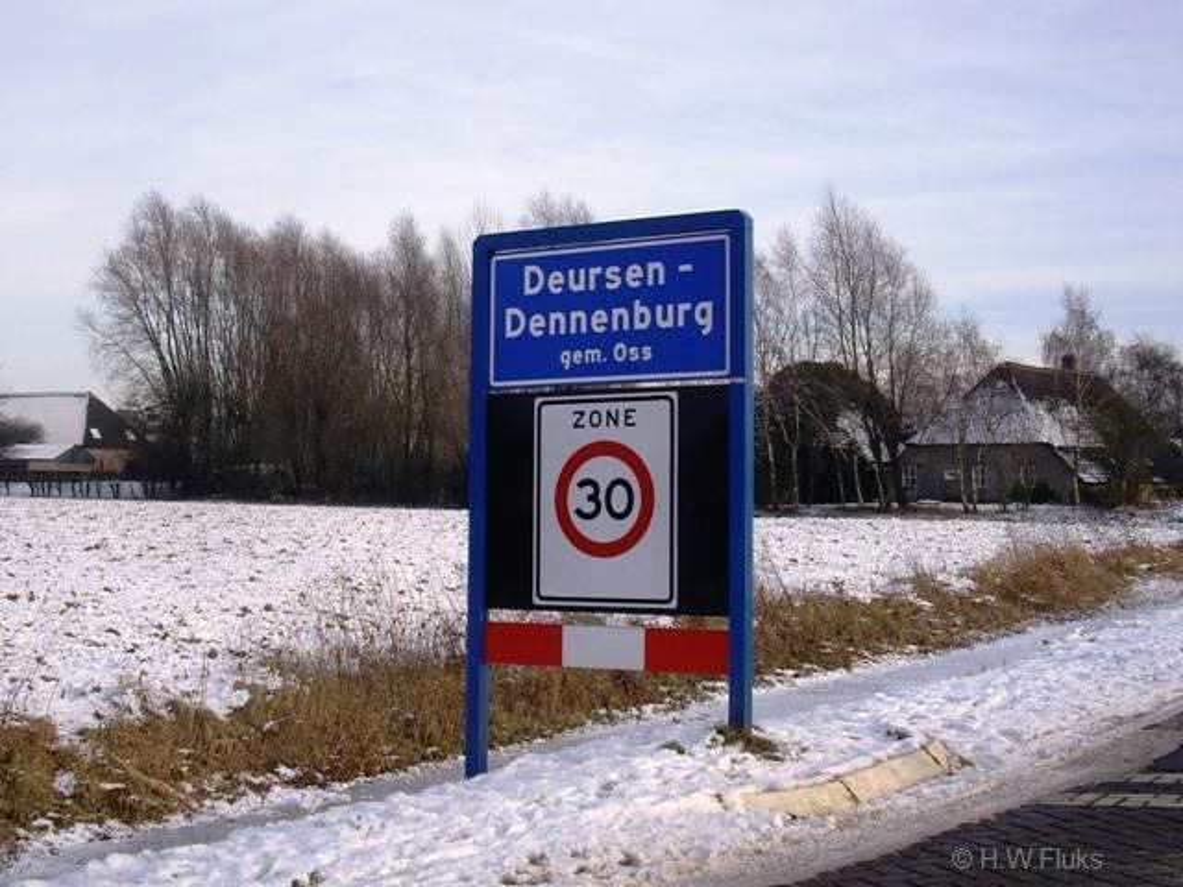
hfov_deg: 49.0
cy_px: 444
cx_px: 592
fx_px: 1299
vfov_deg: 37.7
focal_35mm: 38
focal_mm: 7.9
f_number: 8
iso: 64
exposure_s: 1/100
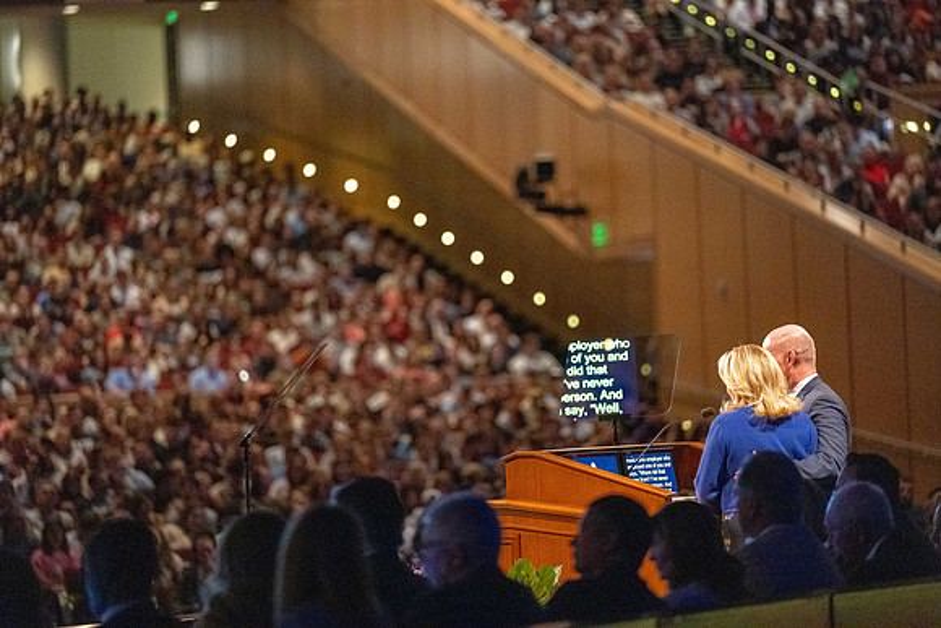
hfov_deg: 10.3
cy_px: 314
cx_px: 470
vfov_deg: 6.9
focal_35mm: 200
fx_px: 5229
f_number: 2.8
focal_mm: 200
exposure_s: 1/200
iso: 20000
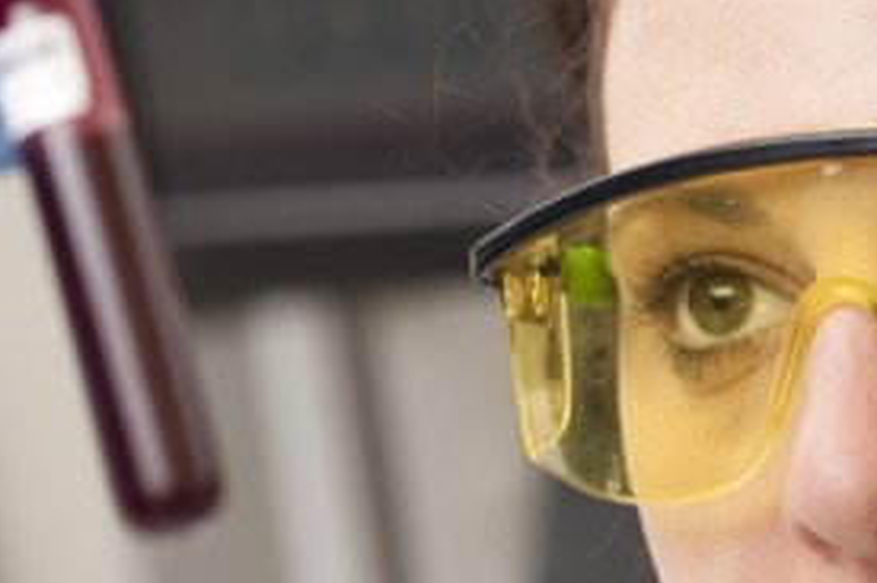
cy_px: 385
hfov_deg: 7.9
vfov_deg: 5.3
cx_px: 370
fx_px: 6330
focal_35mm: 260
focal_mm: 105
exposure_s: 1/80
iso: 200
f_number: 6.3
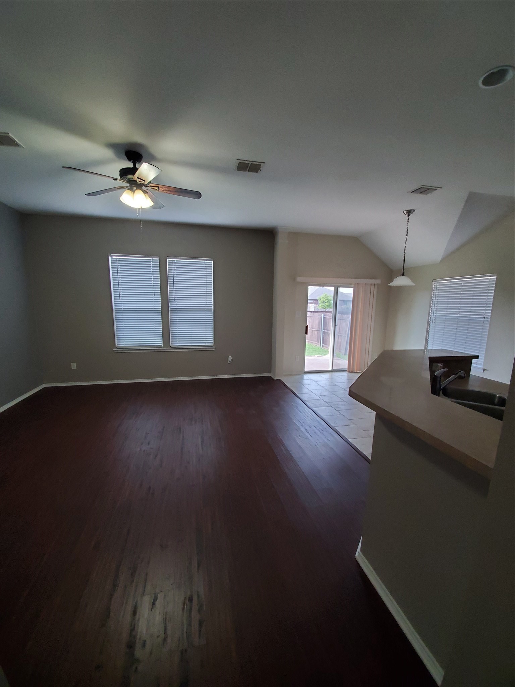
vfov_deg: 106.2
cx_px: 258
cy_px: 344
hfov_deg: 89.9
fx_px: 258
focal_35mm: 13
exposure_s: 1/59
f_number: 2.2
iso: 200
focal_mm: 1.8
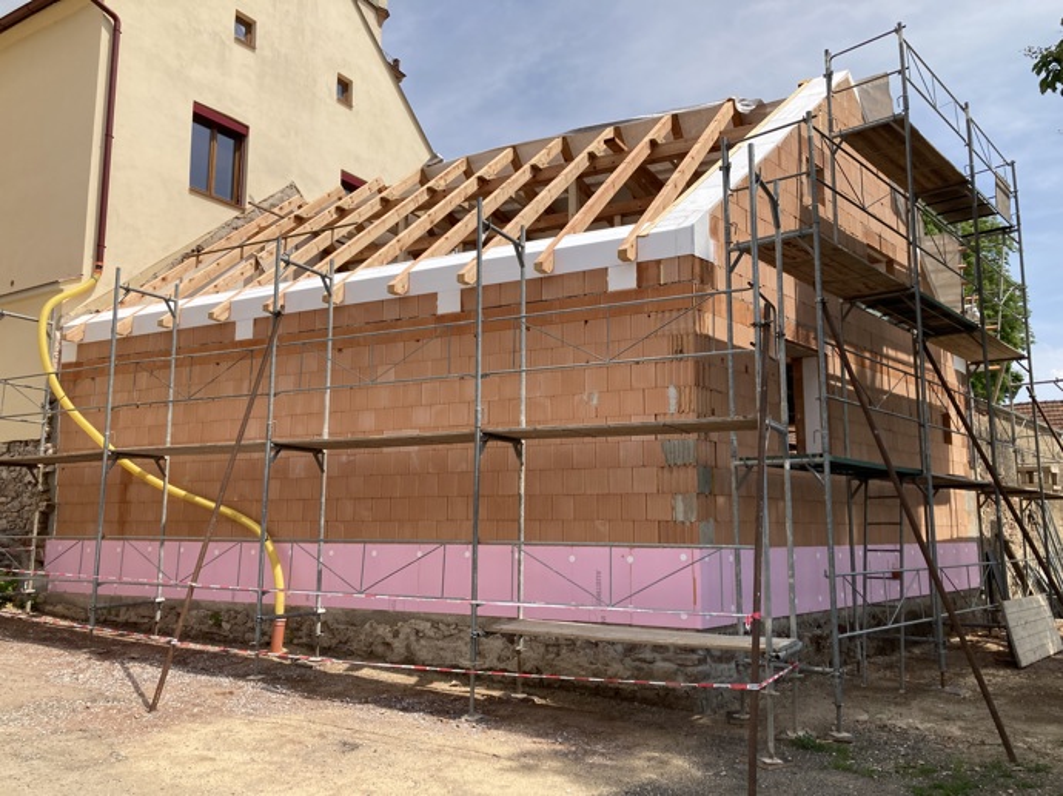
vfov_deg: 49.7
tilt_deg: +9.7
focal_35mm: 28
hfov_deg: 63.5
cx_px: 532
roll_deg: -0.7
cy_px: 398
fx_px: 860
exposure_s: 1/2183
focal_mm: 3.99
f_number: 1.8
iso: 20
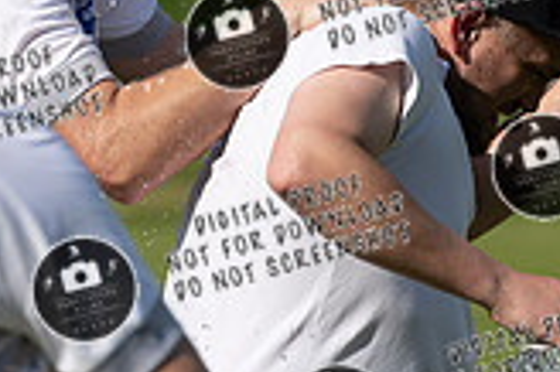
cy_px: 130
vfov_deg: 2.6
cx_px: 423
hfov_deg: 3.9
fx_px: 8283
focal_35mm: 533
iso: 72
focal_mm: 135
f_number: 3.5
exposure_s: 1/1600
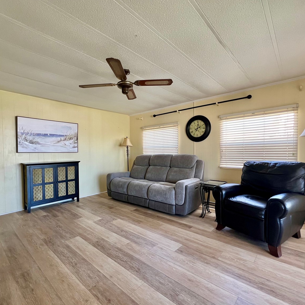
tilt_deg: -1.0
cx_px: 147
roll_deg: +0.0
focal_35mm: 16
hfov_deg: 87.4
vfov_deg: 87.4
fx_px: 159
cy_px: 156
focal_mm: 1.57
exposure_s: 1/99
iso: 200
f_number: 1.8
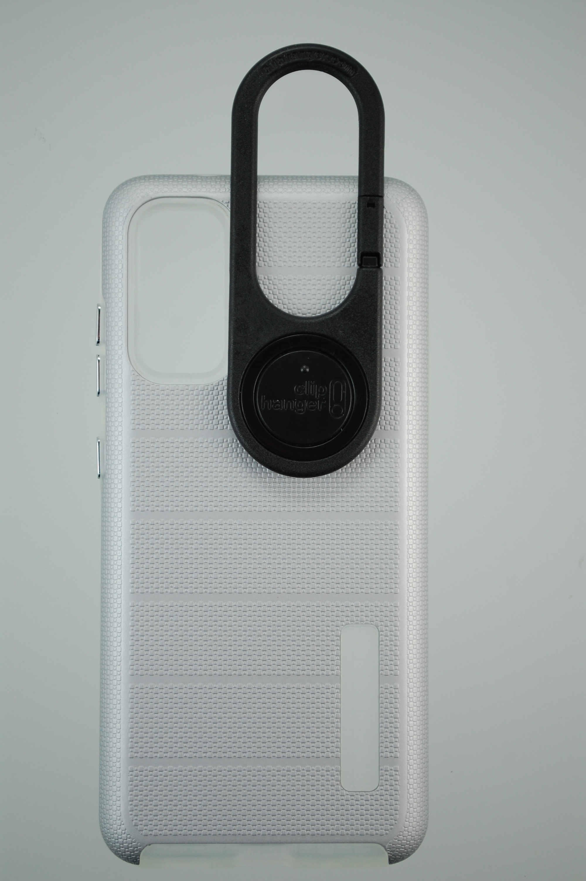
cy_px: 440
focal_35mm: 75
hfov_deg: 18.1
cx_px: 293
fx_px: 1834
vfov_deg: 27.0
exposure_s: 1/50
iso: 400
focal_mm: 50
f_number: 5.6
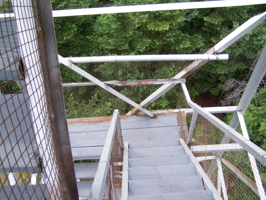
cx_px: 133
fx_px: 292
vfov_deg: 37.7
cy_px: 100
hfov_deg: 49.0
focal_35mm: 38
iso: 400
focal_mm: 6.3
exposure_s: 1/1000
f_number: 4
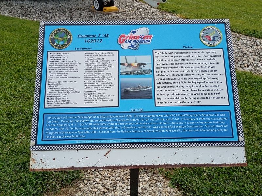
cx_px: 131
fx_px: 219
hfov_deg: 61.7
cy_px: 98
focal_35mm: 29
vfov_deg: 48.2
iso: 106
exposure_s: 1/1070
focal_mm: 4.27
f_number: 1.8
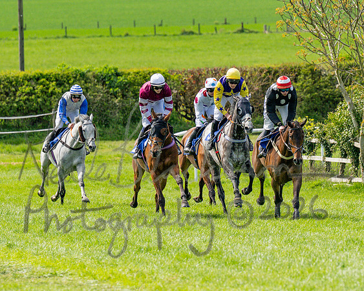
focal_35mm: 421
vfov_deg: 3.7
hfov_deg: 4.6
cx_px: 207
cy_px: 178
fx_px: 4536
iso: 400
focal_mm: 165
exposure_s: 1/3200
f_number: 4
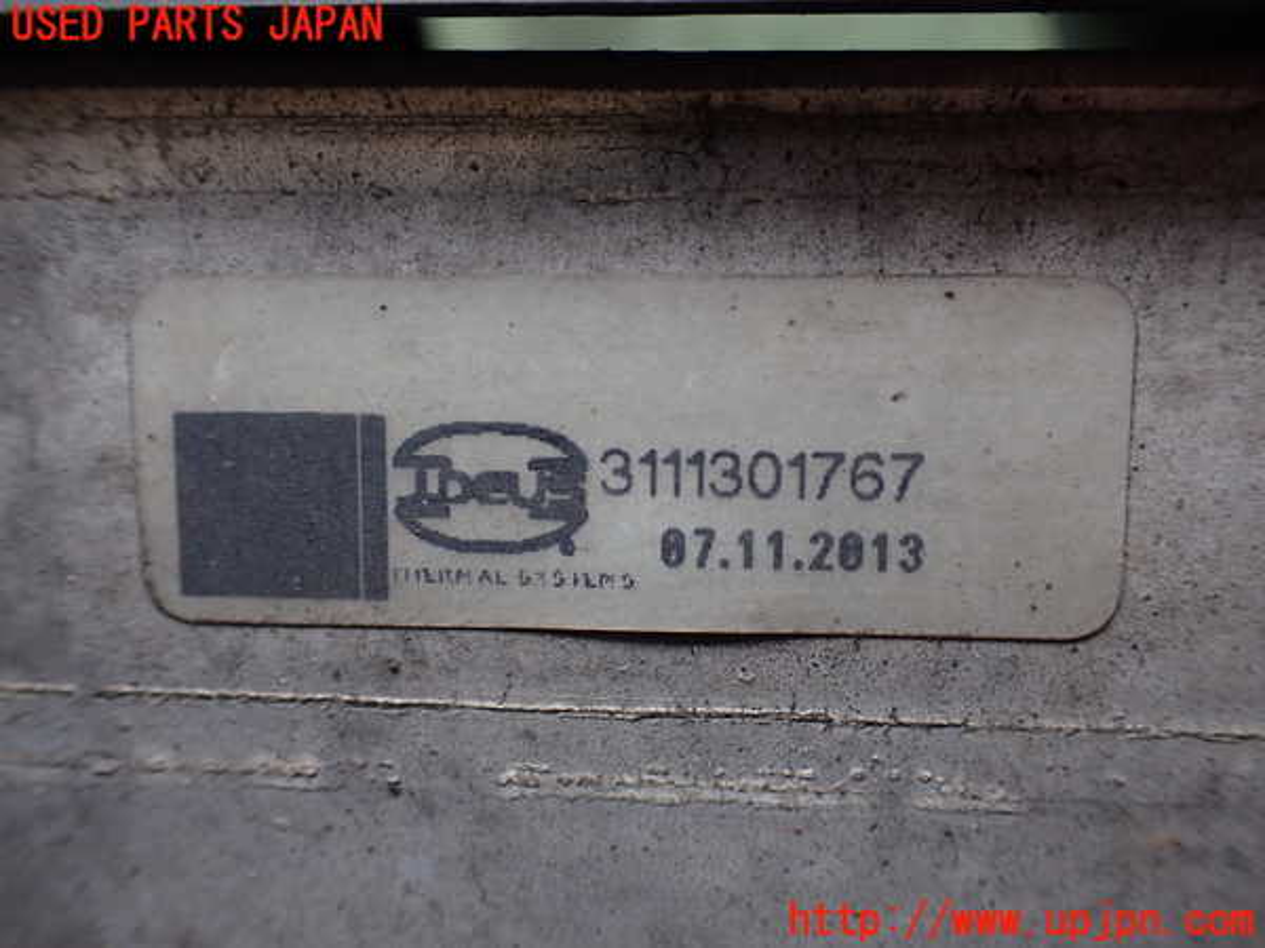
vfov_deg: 46.8
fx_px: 1096
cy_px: 474
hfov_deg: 60.0
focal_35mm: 30
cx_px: 632
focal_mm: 5.4
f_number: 2.3
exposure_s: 1/125
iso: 160
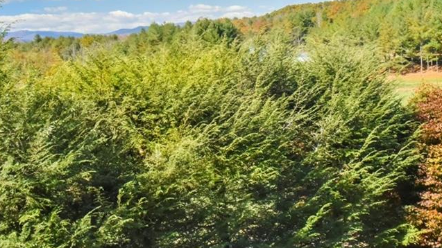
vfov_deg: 18.8
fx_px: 750
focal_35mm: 64
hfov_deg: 32.5
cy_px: 88
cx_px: 304
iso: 4000
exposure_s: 1/400
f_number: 20
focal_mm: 38
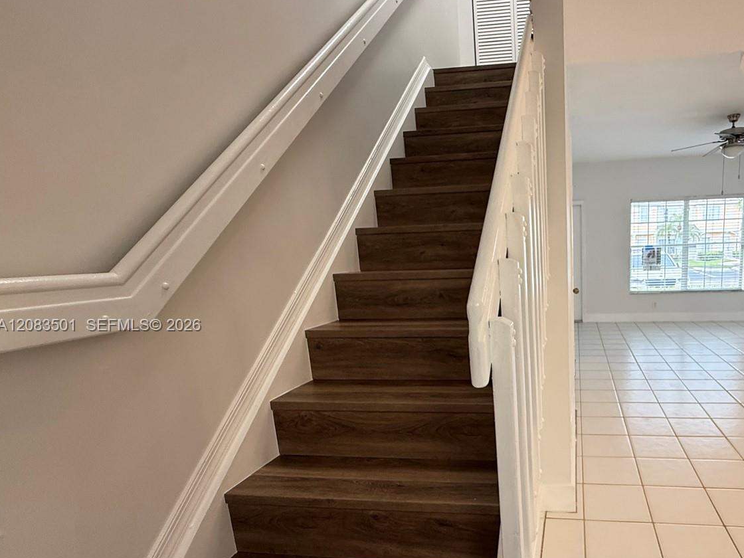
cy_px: 326
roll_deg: +1.4
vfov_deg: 65.5
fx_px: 430
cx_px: 525
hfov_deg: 77.7
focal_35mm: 20
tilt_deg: -10.0
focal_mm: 2.22
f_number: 2.2
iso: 200
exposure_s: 1/120
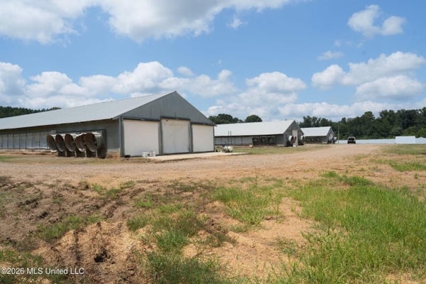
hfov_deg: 73.7
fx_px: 284
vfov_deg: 53.1
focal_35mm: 24
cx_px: 213
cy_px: 142
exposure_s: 1/1000
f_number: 8
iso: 320
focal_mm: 24
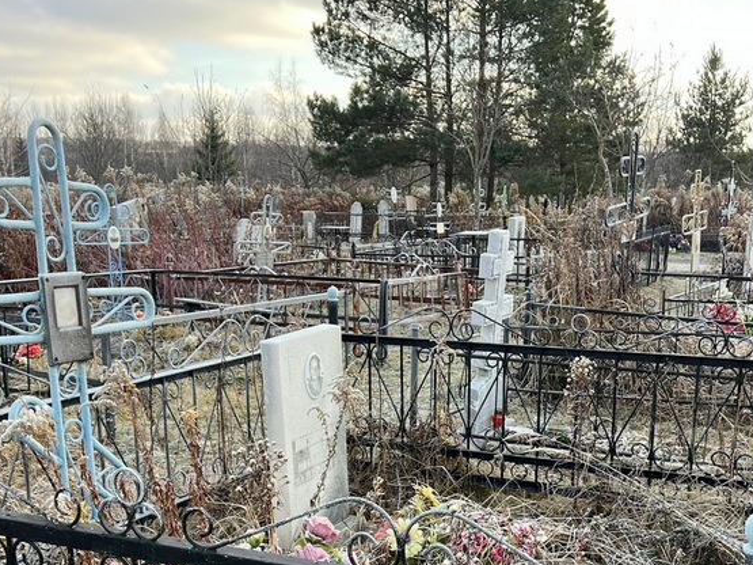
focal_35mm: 48
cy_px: 463
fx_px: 1044
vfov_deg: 29.5
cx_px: 419
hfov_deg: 39.6
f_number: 1.5
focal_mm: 5.7
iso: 50
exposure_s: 1/478
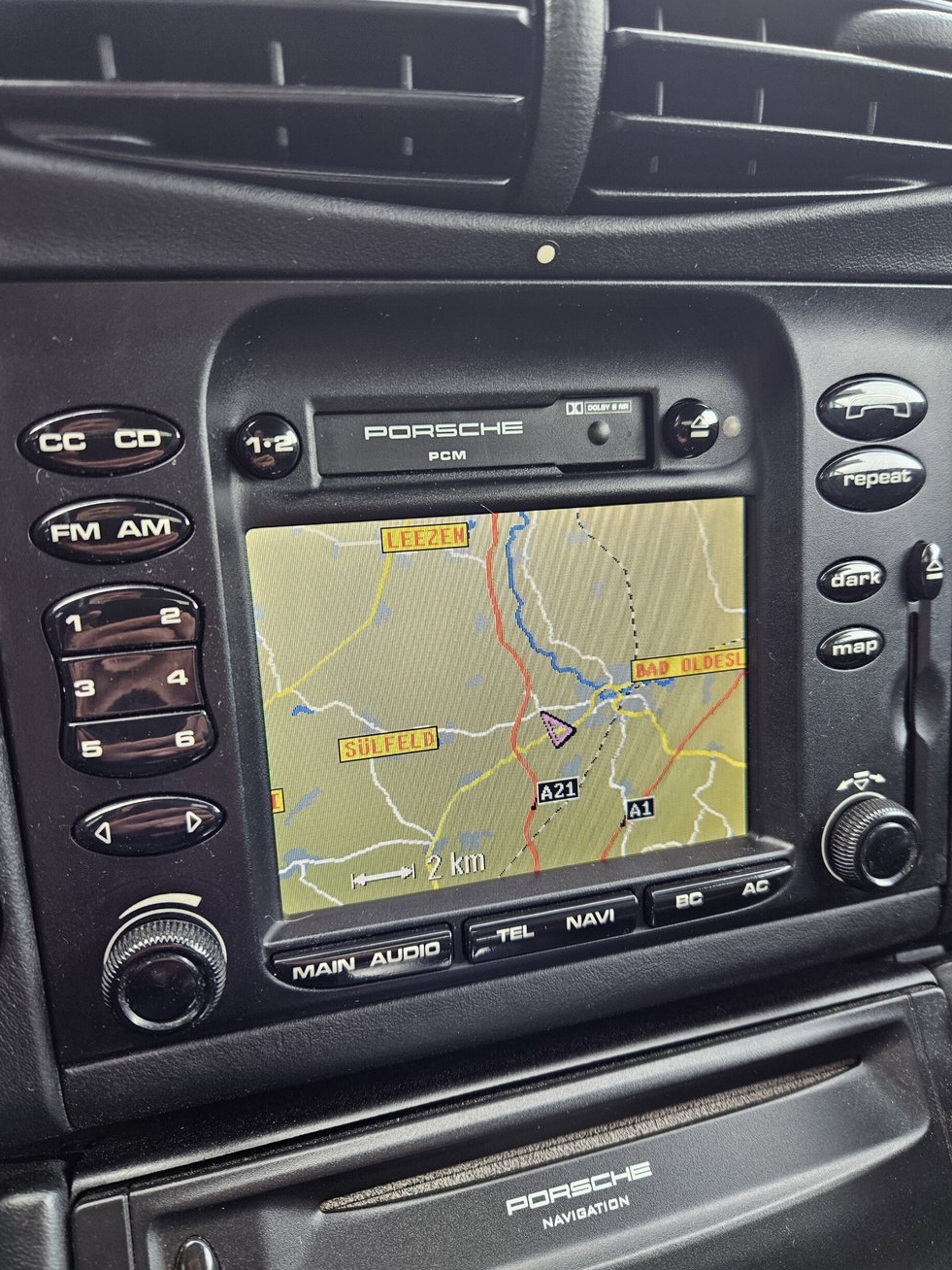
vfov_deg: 71.6
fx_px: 880
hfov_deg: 56.8
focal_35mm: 24
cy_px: 656
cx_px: 476
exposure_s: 1/100
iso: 125
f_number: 1.8
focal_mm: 5.4
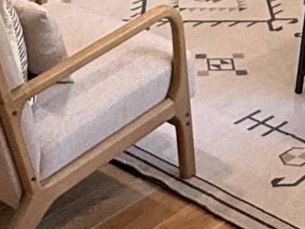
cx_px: 304
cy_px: -191
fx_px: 952
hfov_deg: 17.8
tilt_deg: -9.0
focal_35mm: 108
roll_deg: -2.9
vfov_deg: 12.5
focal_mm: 2.22
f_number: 2.2
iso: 200
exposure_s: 1/60
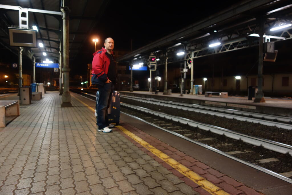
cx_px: 146
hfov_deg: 65.5
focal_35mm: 28
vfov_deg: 46.4
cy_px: 98
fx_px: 227
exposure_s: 1/40
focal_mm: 10.4
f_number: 1.8
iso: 800
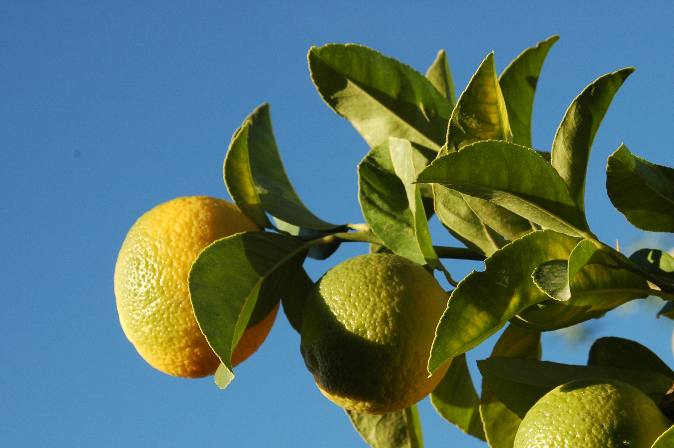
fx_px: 2058
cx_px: 355
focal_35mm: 110
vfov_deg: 12.4
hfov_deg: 18.6
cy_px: 256
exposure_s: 1/200
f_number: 8
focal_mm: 62
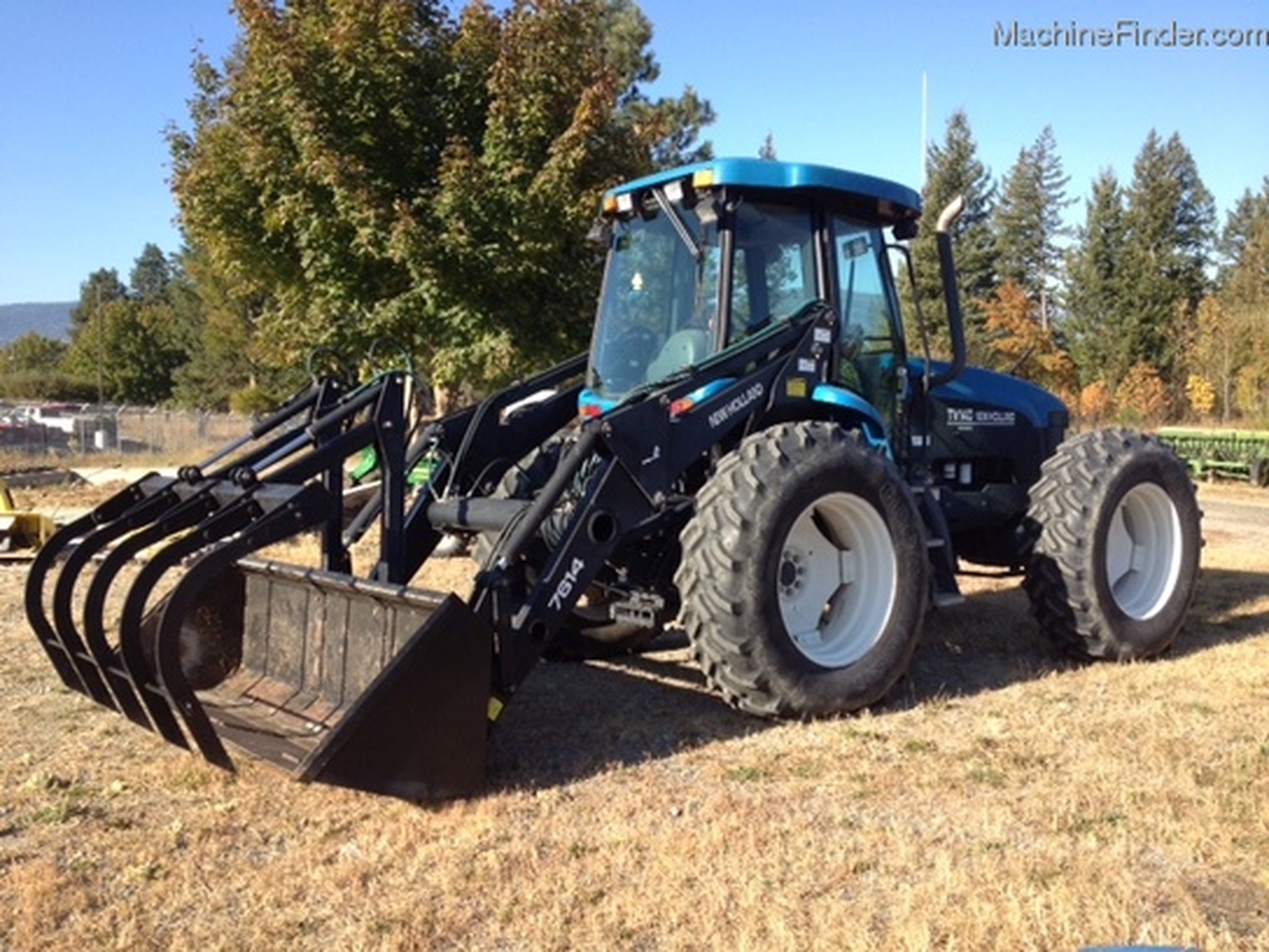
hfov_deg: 52.6
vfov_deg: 40.7
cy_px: 476
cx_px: 634
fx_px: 1283
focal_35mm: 35
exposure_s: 1/657
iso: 64
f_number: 2.4
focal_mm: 4.28
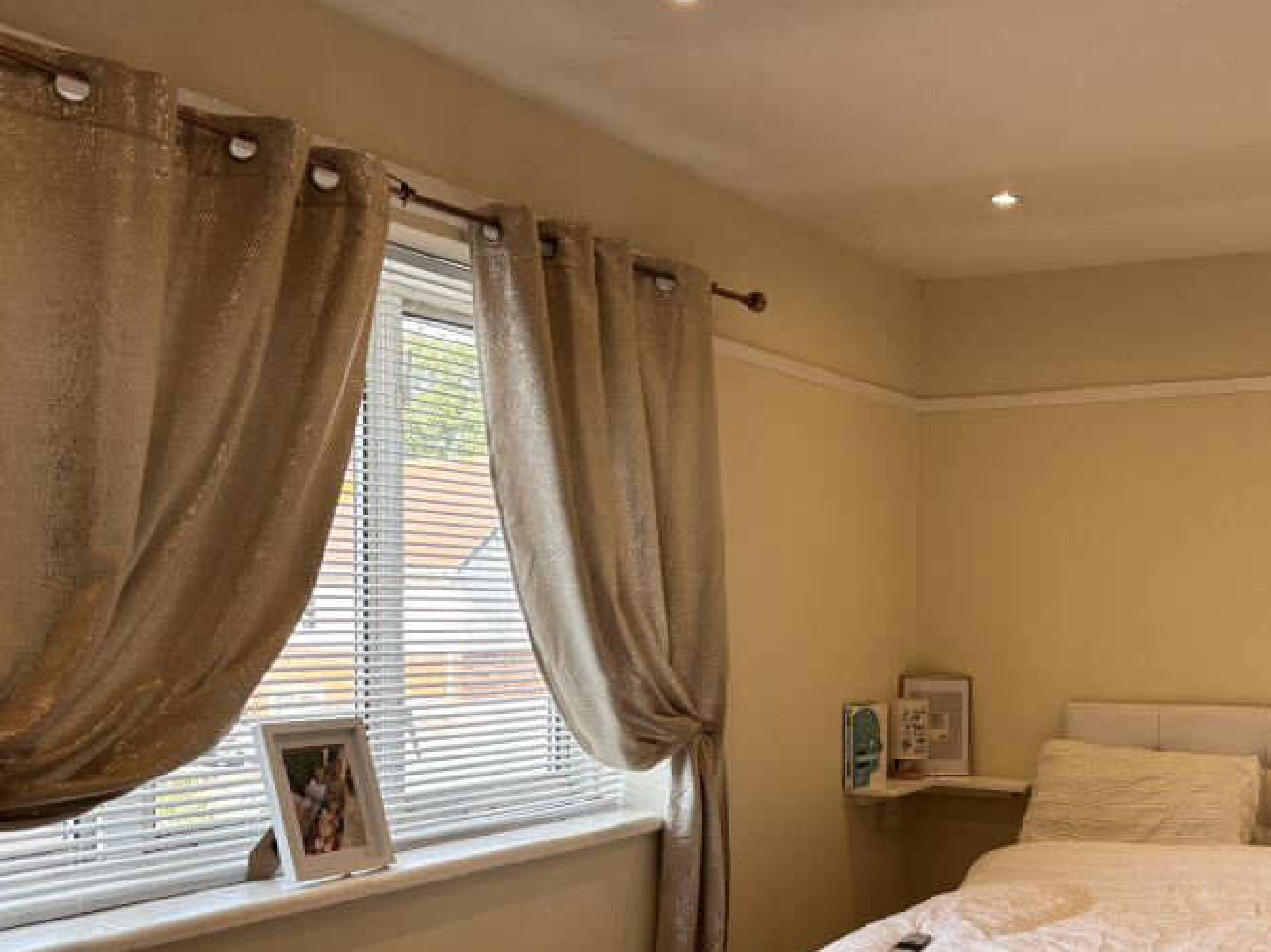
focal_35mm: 40
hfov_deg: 45.1
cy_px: 668
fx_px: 1468
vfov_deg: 35.4
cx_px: 962
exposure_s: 1/164
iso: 50
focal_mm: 5.96
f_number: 1.6
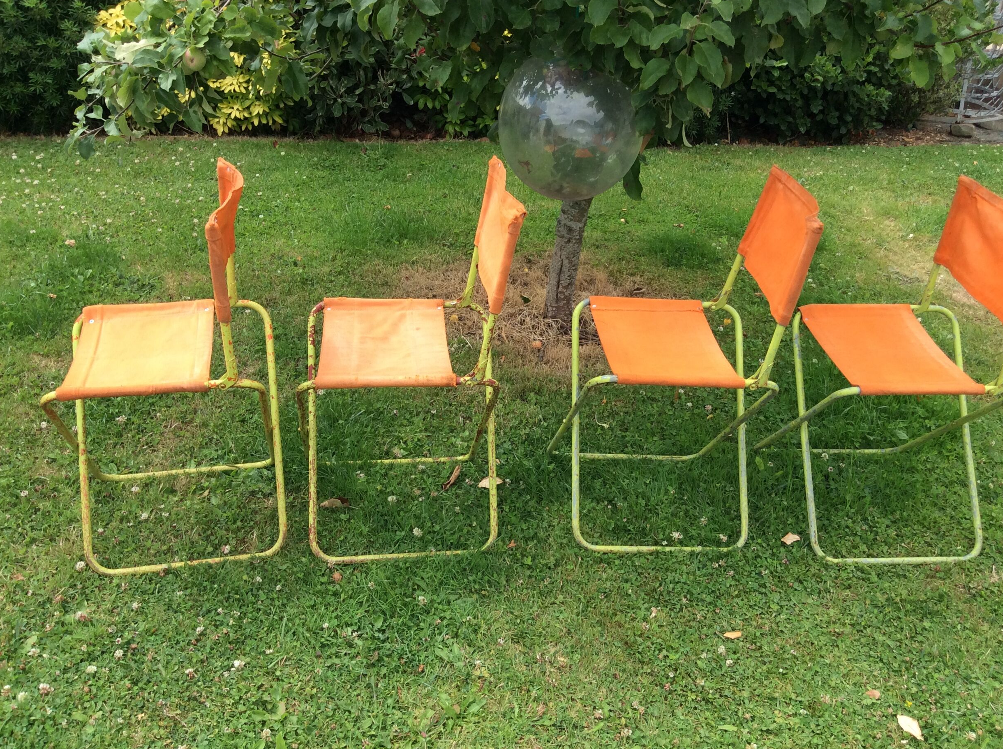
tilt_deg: -31.2
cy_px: 394
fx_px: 984
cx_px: 524
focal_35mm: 34
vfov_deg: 41.7
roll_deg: -0.8
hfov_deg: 54.0
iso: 32
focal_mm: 3.3
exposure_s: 1/534
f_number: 2.4
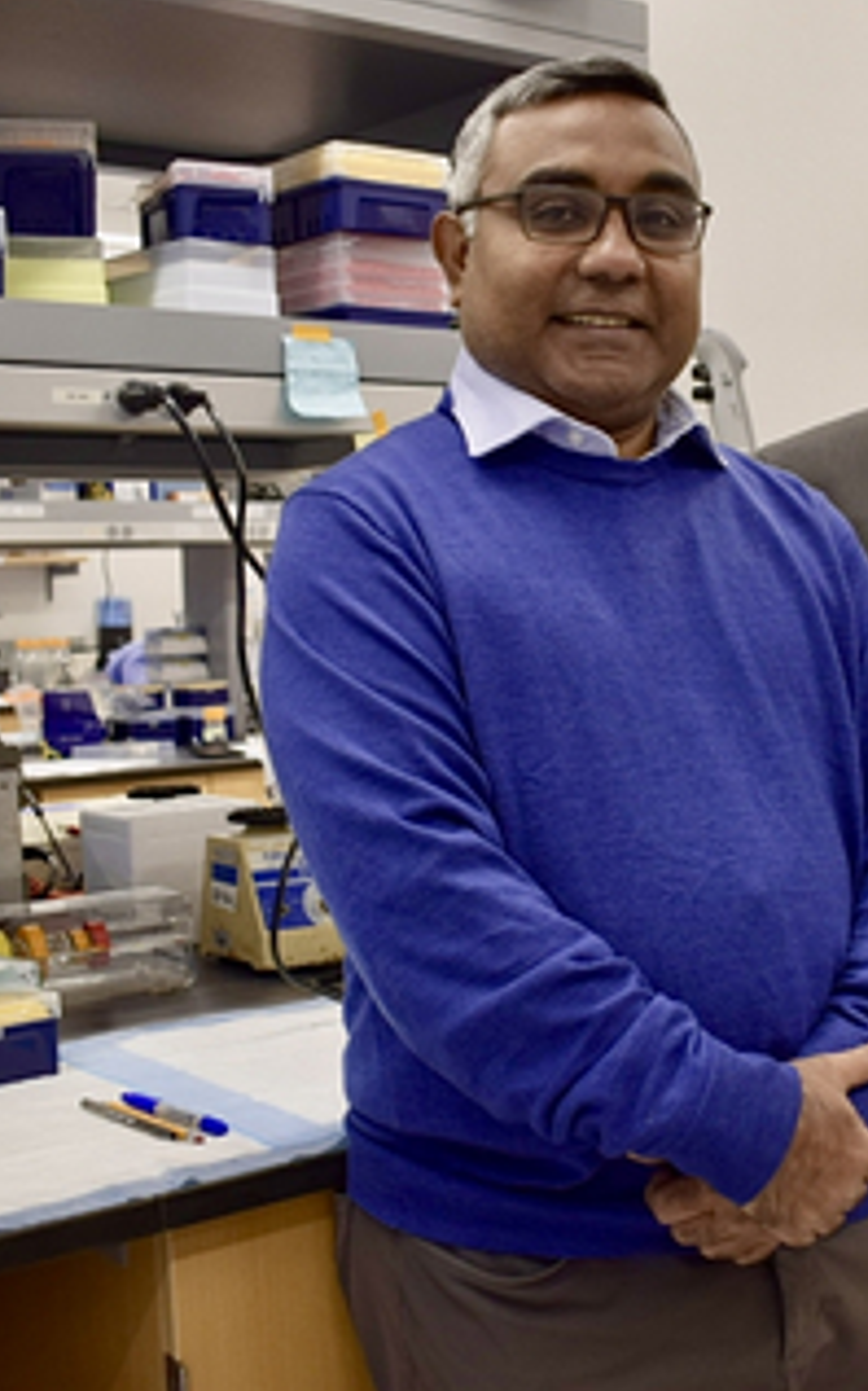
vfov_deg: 39.6
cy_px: 693
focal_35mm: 51
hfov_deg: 24.6
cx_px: 780
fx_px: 1931
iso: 400
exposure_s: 1/60
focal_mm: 22
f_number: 4
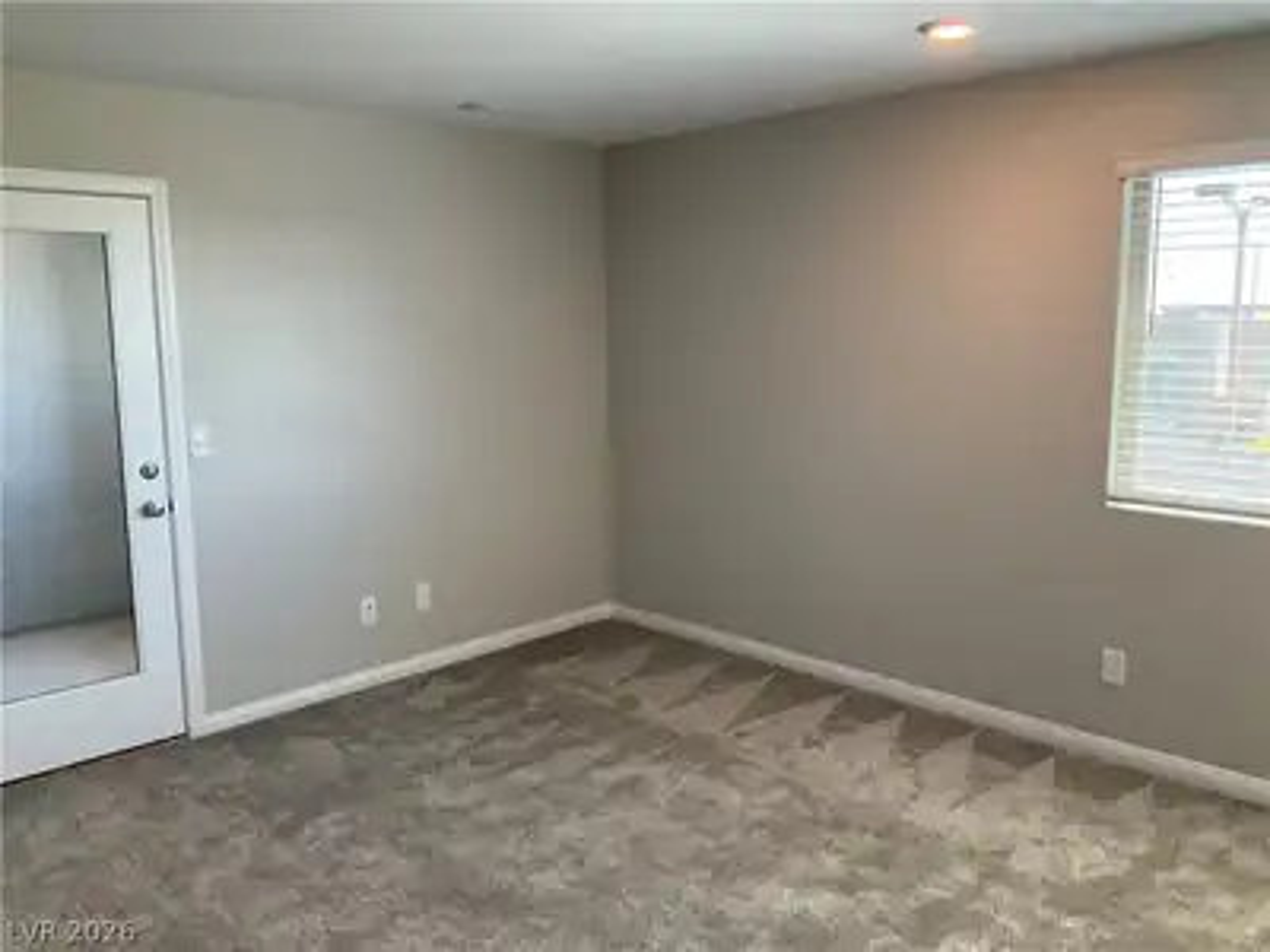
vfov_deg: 48.2
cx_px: 635
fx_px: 1064
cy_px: 476
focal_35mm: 29
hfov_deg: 61.7
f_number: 1.8
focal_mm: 3
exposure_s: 1/60
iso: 40
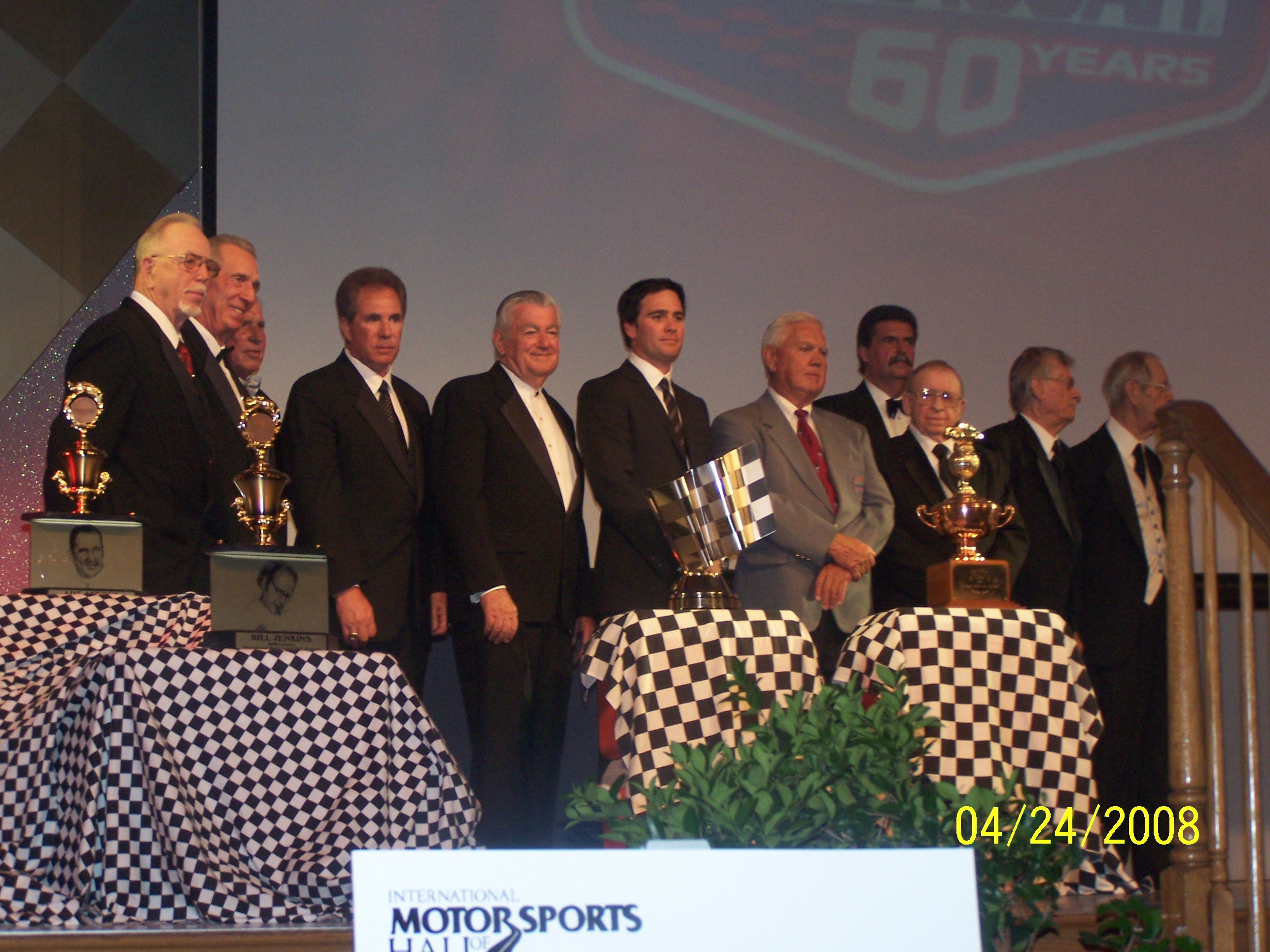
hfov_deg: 26.0
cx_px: 635
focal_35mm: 75
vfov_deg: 19.6
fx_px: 2752
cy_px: 476
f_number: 3.2
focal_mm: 12.4
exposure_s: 1/90
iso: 140
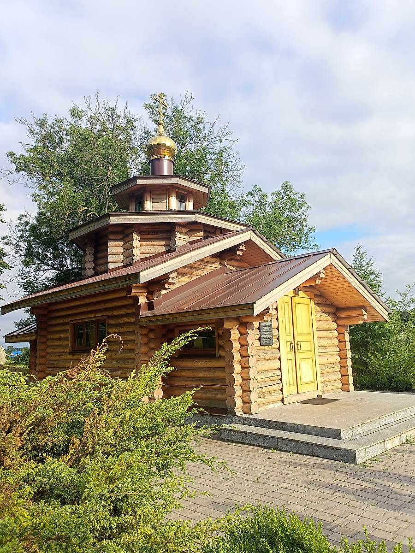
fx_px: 448
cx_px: 208
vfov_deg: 63.4
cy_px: 276
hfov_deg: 49.7
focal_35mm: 28
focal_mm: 4.69
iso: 112
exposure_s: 1/1572
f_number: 1.8
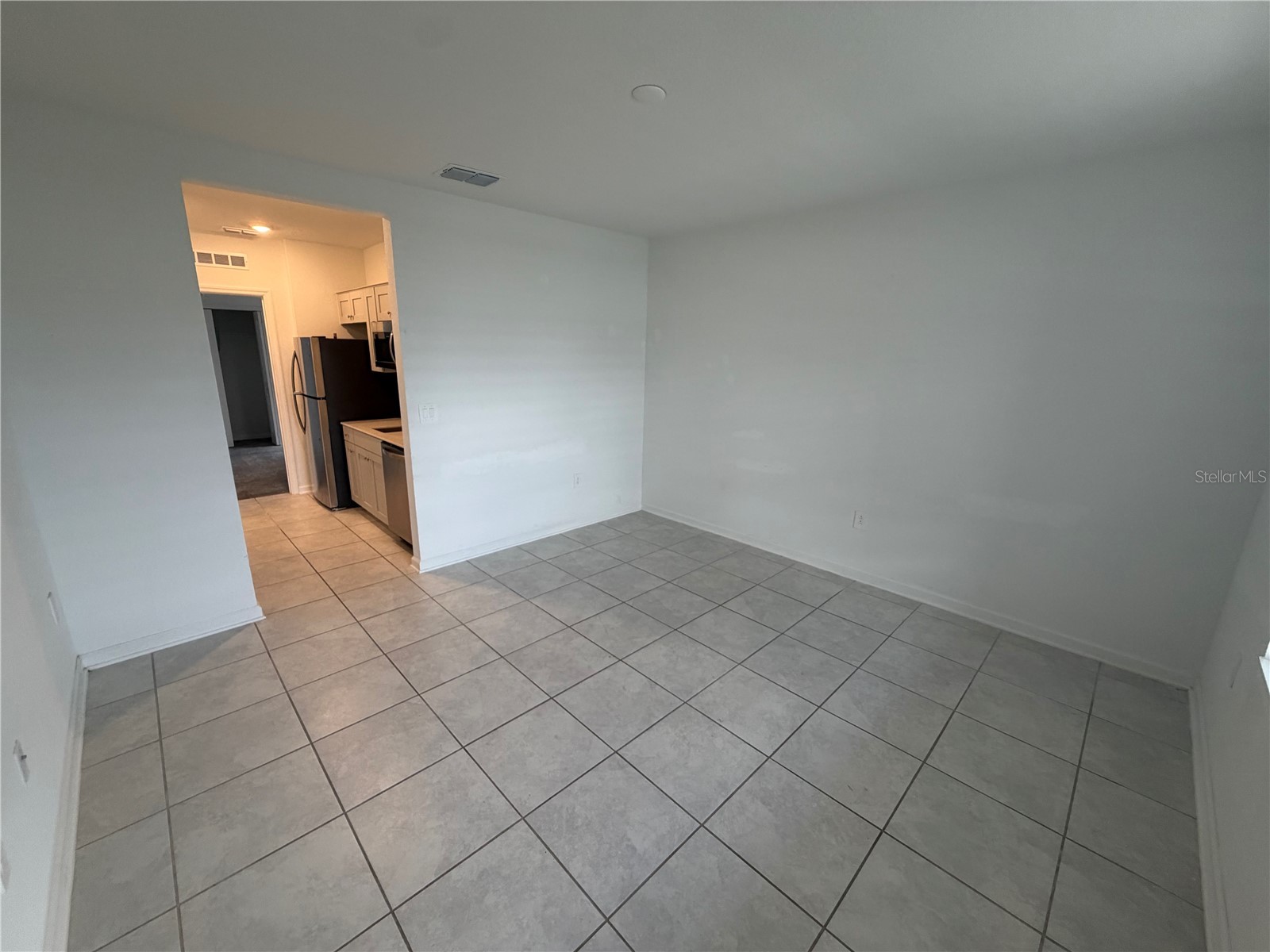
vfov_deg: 85.7
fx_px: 514
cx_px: 635
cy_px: 476
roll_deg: -1.4
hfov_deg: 102.1
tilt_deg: -14.8
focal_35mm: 14
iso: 250
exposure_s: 1/120
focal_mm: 2.22
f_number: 2.2
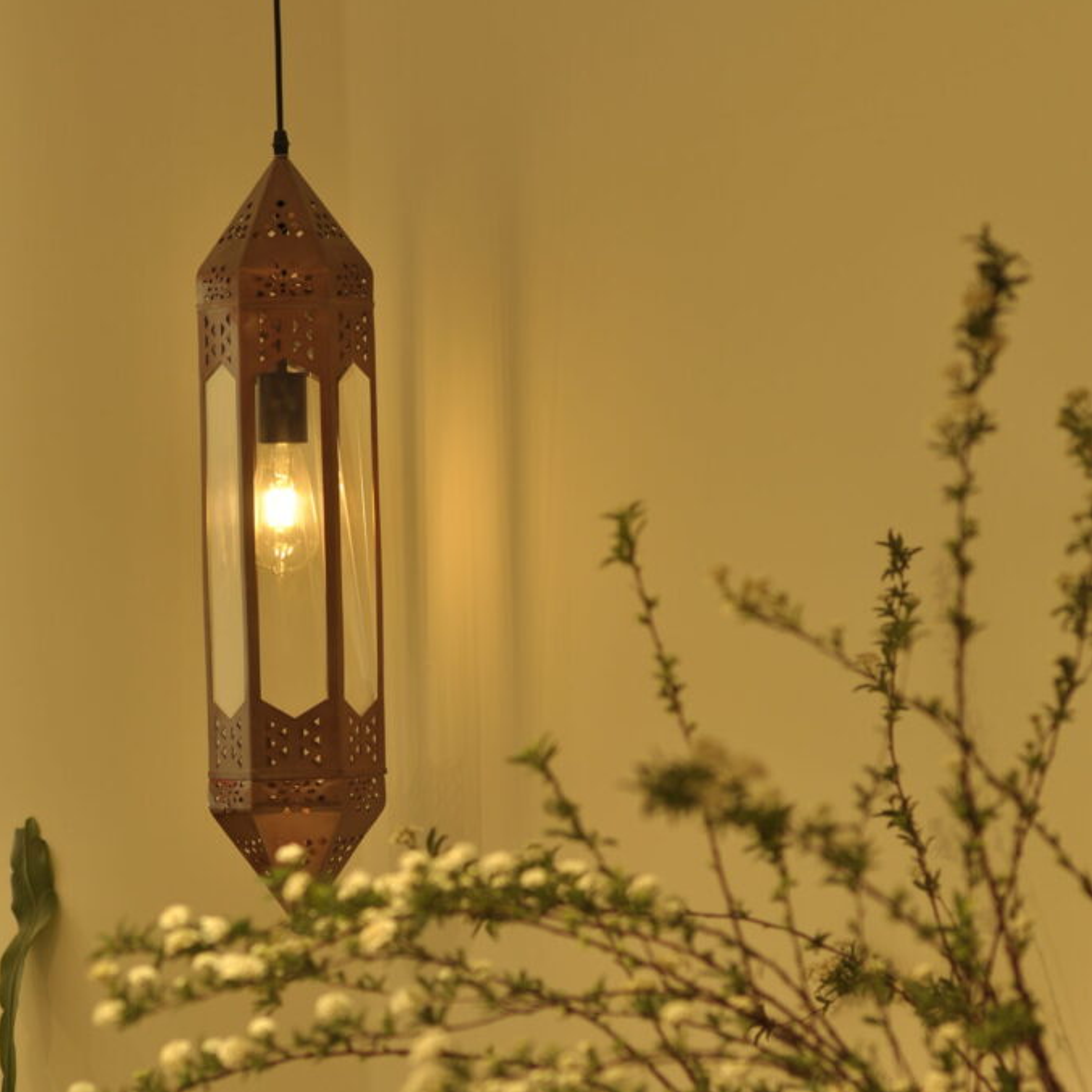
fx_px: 5840
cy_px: 794
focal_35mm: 164
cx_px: 545
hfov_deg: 10.7
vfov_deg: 10.7
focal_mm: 85
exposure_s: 1/125
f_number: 4
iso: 200
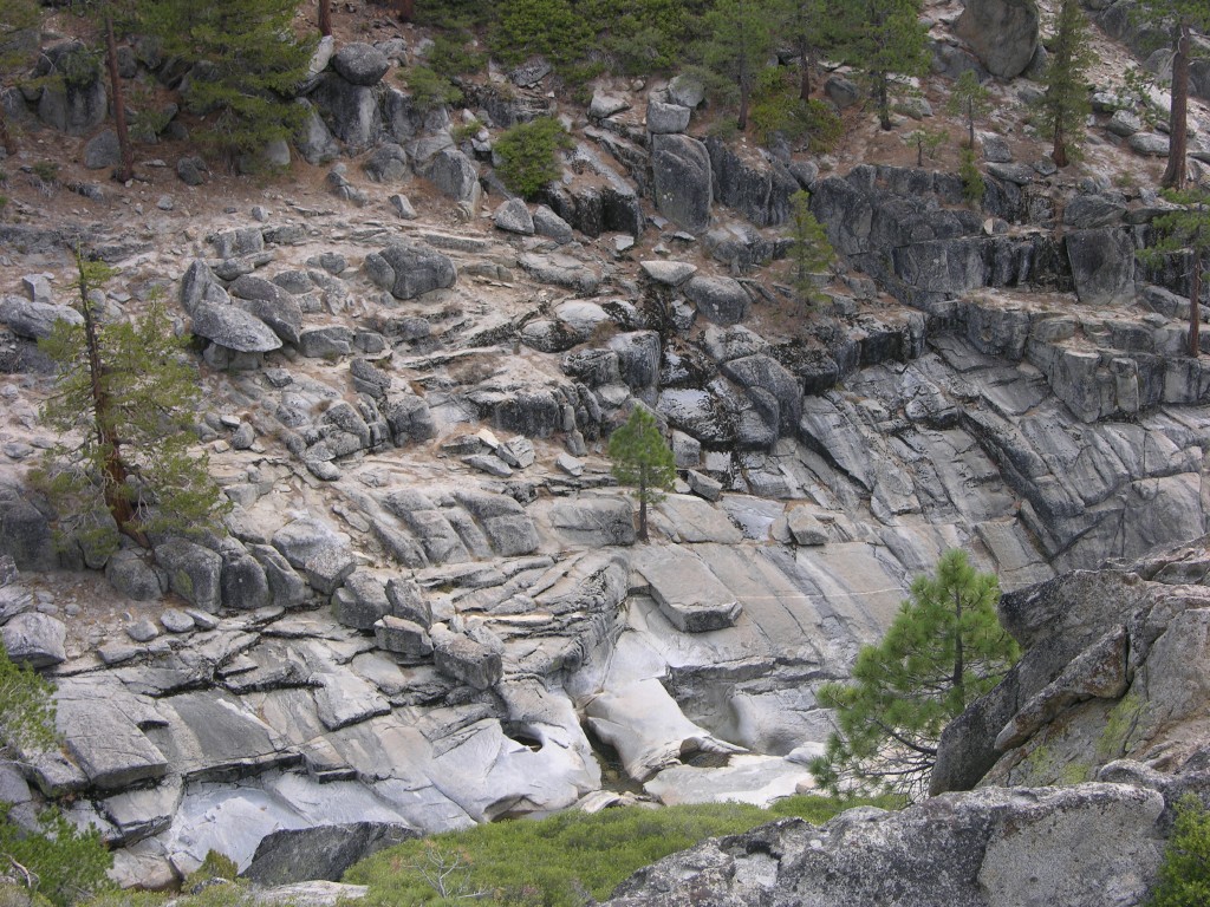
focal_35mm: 74
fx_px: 2587
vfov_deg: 19.9
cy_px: 454
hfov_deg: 26.3
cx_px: 605
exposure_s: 1/147
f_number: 4.2
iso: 50
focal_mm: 18.8
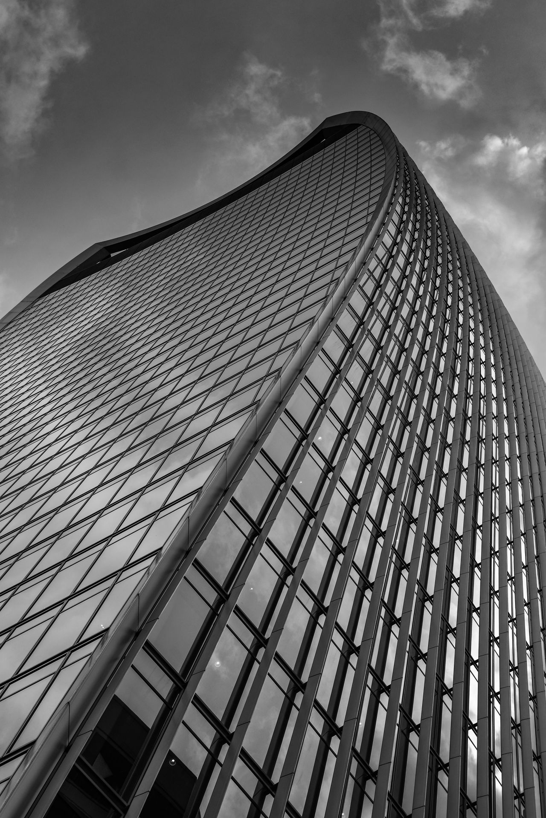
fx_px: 1092
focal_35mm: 48
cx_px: 273
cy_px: 409
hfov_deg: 28.1
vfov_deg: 41.1
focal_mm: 32
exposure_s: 1/800
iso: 100
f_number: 5
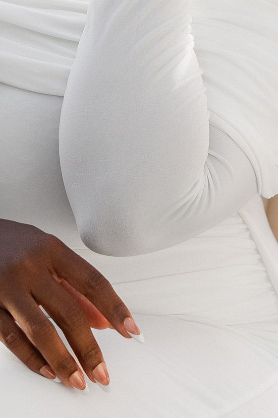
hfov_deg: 6.2
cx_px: -75
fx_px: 2538
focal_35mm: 219
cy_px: -243
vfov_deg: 9.1
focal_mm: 48
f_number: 3.5
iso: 100
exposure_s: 1/800
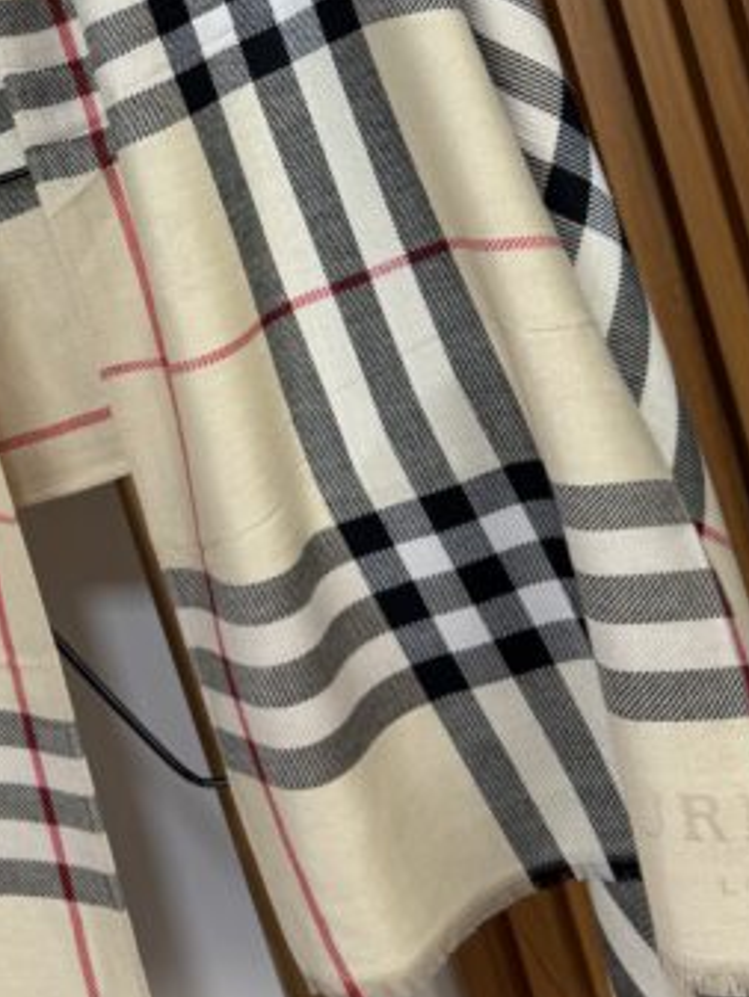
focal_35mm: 57
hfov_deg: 24.5
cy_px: 124
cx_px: 0
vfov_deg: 32.3
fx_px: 1643
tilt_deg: -3.9
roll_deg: +18.1
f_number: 1.78
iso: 64
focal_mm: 6.76
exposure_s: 1/153
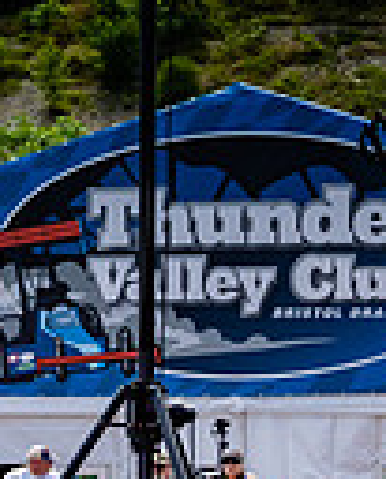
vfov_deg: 7.5
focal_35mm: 257
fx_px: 3657
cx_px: -163
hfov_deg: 6.0
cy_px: 507
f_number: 5.6
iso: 100
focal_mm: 37
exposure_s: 1/640
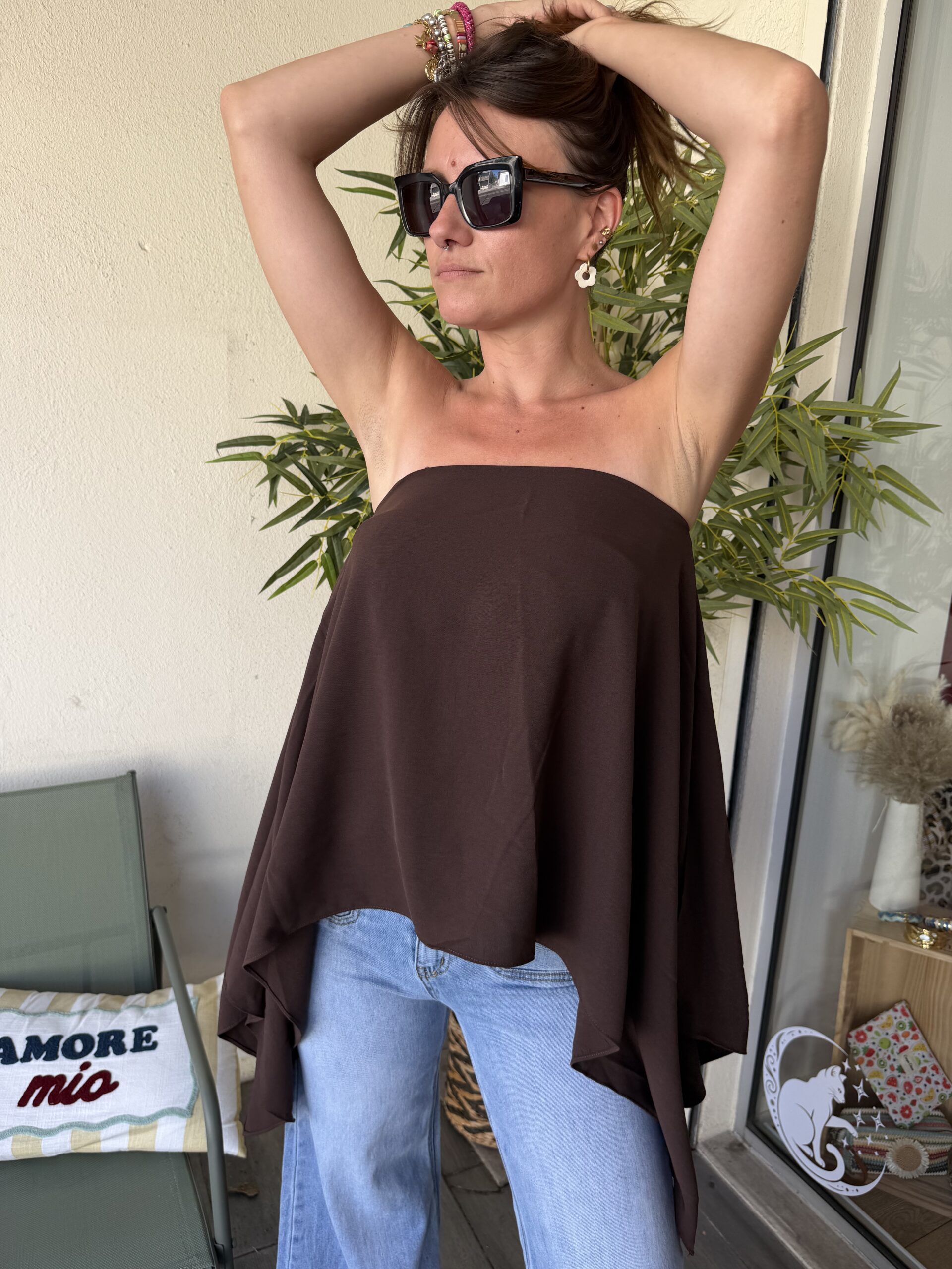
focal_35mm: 24
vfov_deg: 71.6
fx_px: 880
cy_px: 634
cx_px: 476
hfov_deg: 56.8
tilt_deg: -12.5
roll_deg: -3.6
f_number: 1.78
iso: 80
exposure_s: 1/317
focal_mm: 6.76
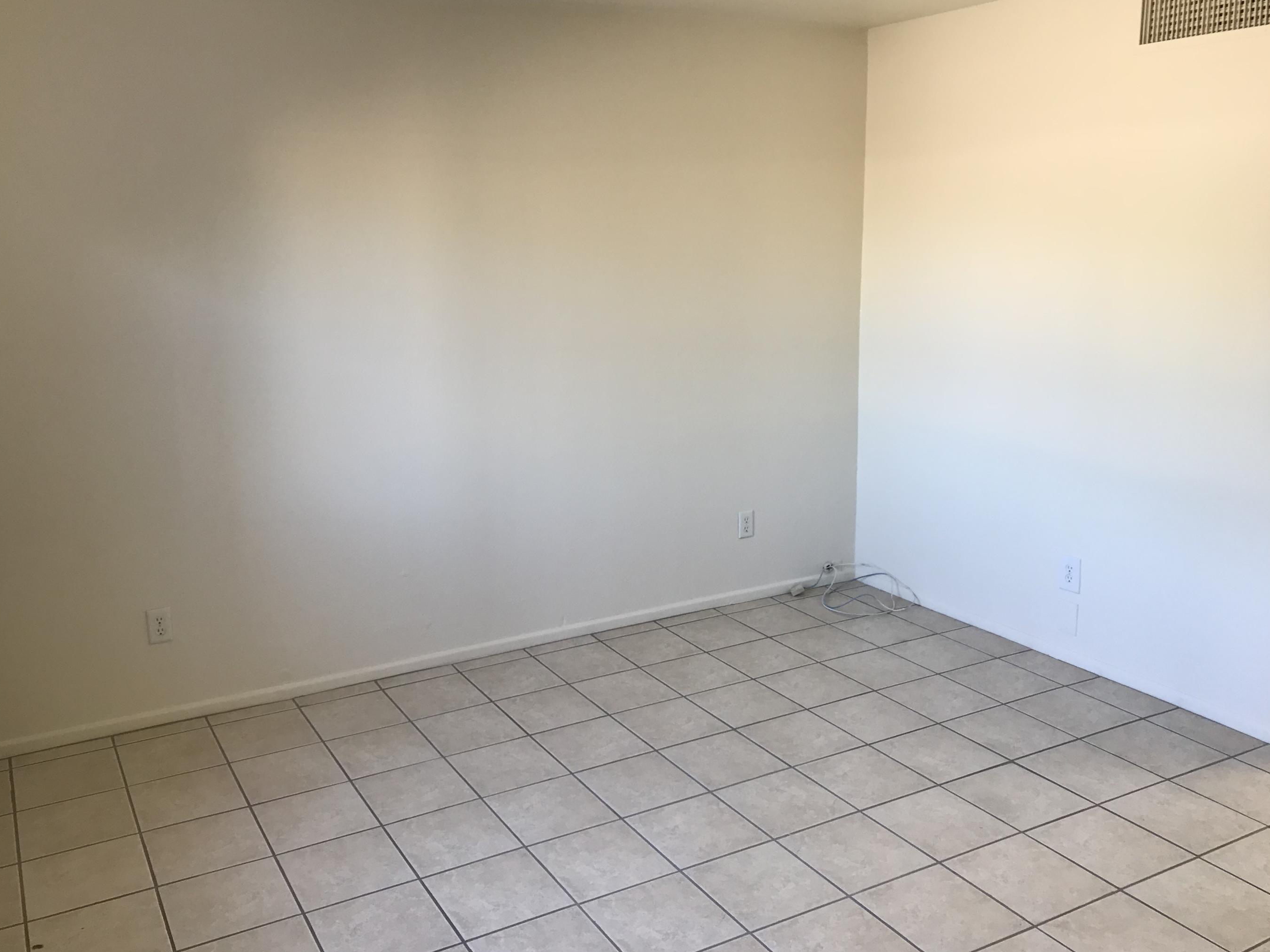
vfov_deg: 45.4
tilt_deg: -10.7
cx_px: 576
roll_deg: +1.1
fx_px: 1137
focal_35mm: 31
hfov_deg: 58.3
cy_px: 435
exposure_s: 1/45
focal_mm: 3.99
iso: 32
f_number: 1.8
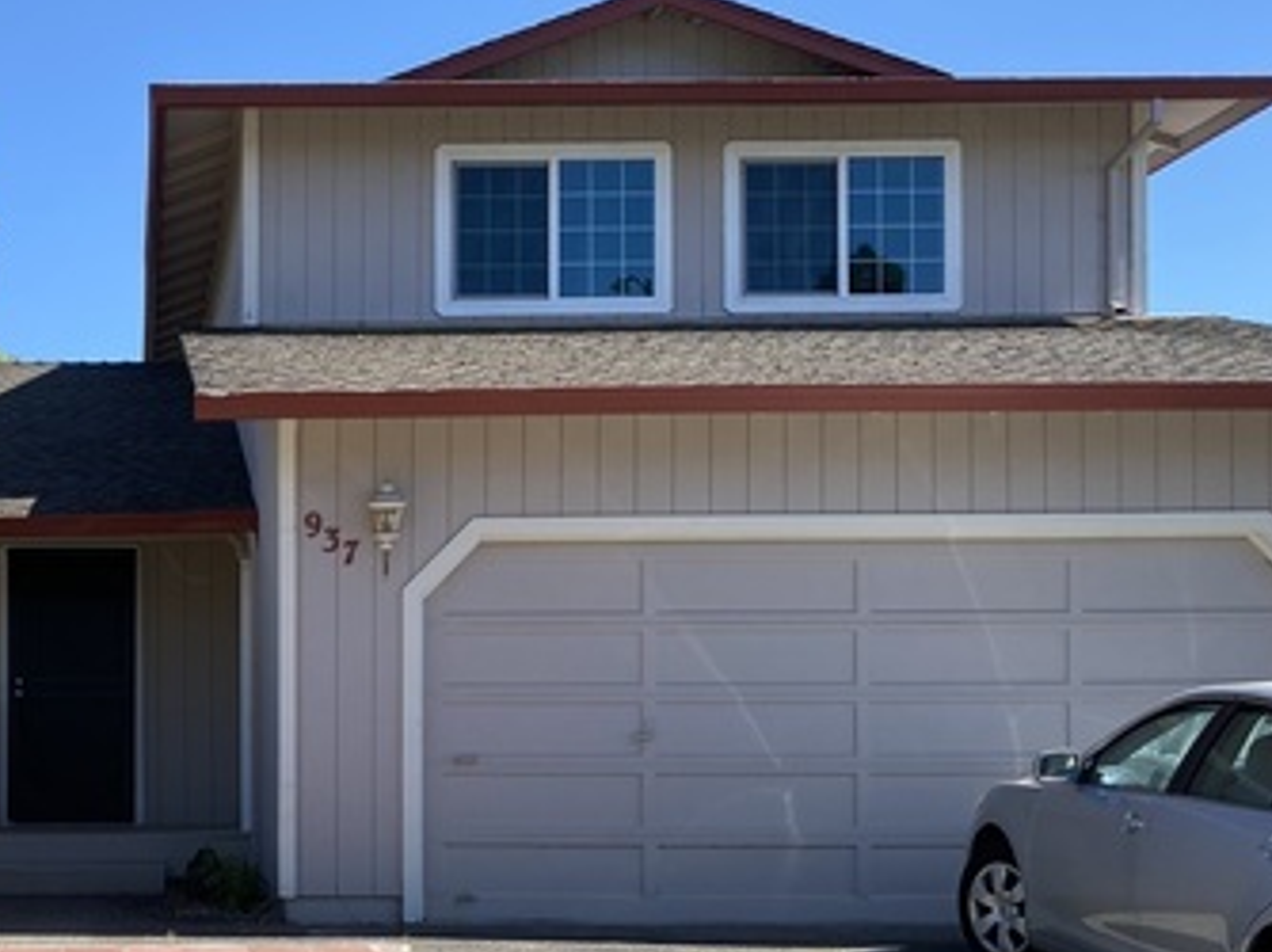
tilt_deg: -1.2
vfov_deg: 27.3
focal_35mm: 52
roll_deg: +0.1
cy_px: 796
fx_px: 1909
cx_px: 128
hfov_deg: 34.8
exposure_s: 1/1961
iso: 32
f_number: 1.8
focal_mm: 4.25
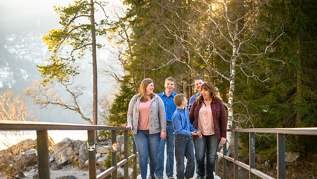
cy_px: 104
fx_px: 622
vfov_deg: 16.3
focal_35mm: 74
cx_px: 160
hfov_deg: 28.6
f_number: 4
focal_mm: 70
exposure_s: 1/250
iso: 320
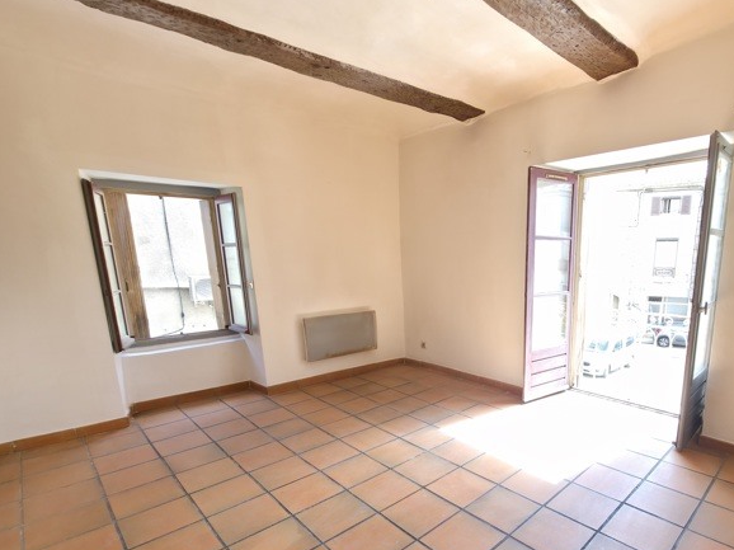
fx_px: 382
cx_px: 476
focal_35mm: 18
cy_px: 333
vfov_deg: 70.7
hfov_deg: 85.3
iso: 25
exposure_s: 1/143
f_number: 1.9
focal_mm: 2.2
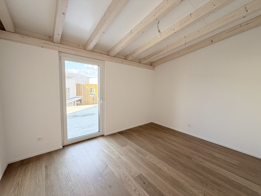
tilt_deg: -5.0
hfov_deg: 102.1
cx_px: 130
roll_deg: -1.4
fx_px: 106
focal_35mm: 14
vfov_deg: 85.7
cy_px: 98
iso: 160
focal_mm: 2.22
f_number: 2.2
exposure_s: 1/121
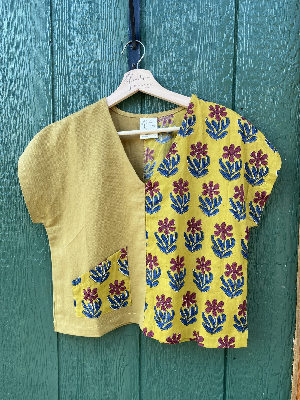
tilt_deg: -3.9
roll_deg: -1.2
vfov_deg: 67.3
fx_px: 300
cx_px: 150
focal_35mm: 26
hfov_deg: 53.1
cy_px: 200
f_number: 1.8
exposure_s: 1/121
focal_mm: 4.25
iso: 40
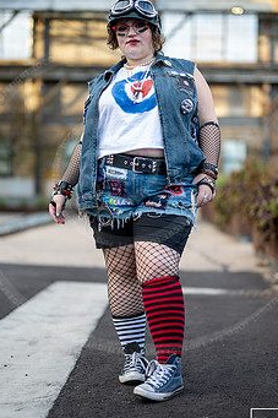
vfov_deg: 30.5
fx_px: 765
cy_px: 196
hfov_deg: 20.6
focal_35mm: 66
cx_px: 131
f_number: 1.2
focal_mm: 50
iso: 250
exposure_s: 1/1000
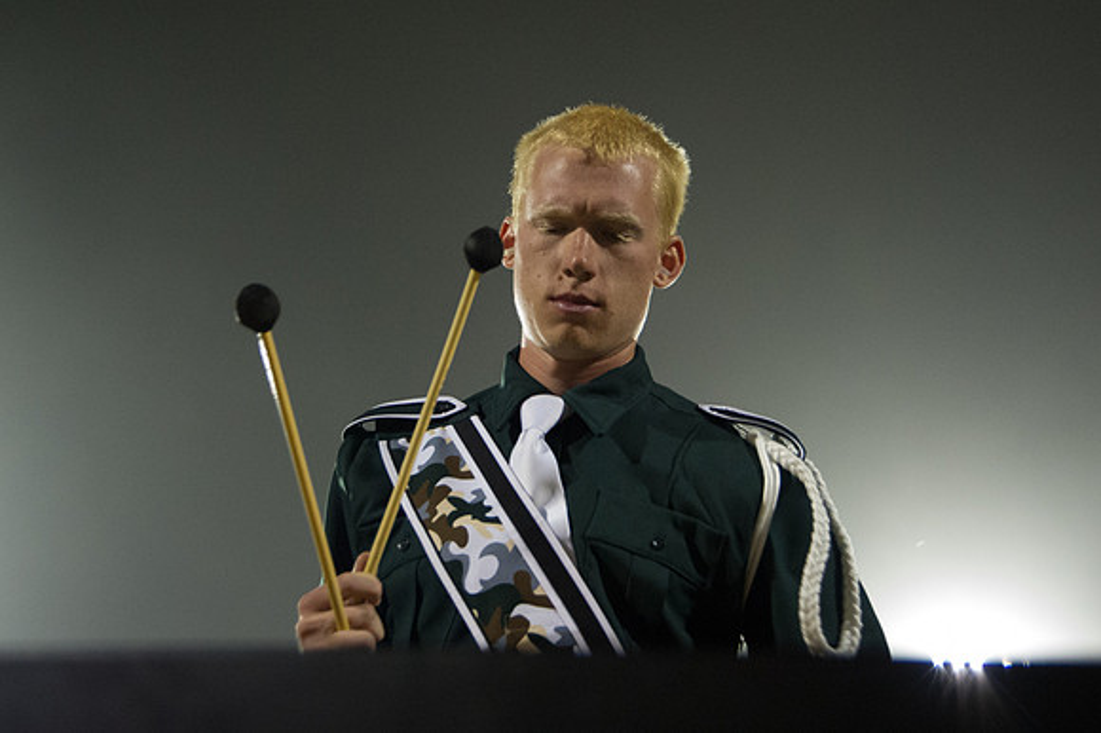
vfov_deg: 23.8
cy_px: 340
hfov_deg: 35.2
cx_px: 558
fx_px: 1735
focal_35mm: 57
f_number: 4.8
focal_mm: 50
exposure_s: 1/125
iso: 12800
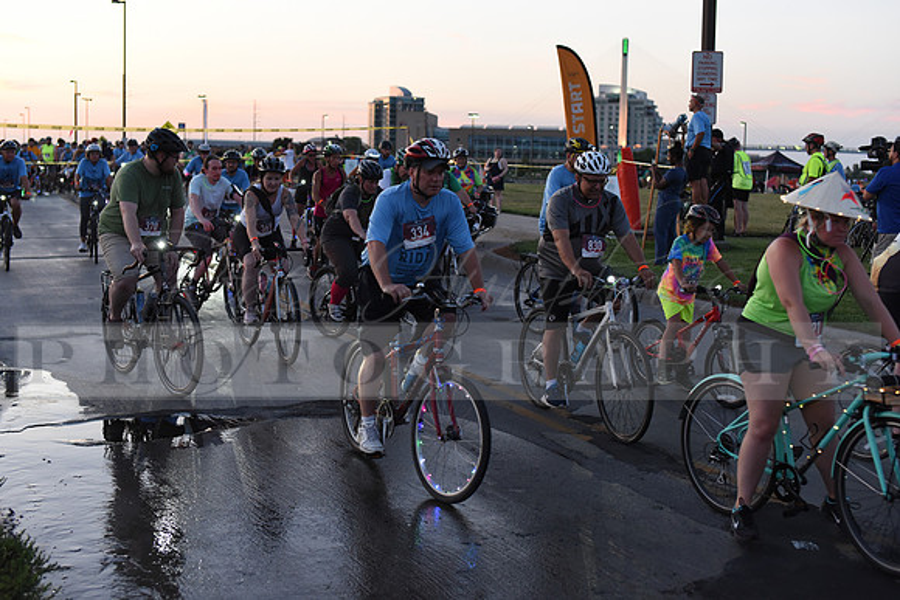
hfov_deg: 39.6
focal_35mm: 50
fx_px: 1250
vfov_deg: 27.0
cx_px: 450
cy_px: 300
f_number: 3.2
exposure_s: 1/400
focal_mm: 50
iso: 2500
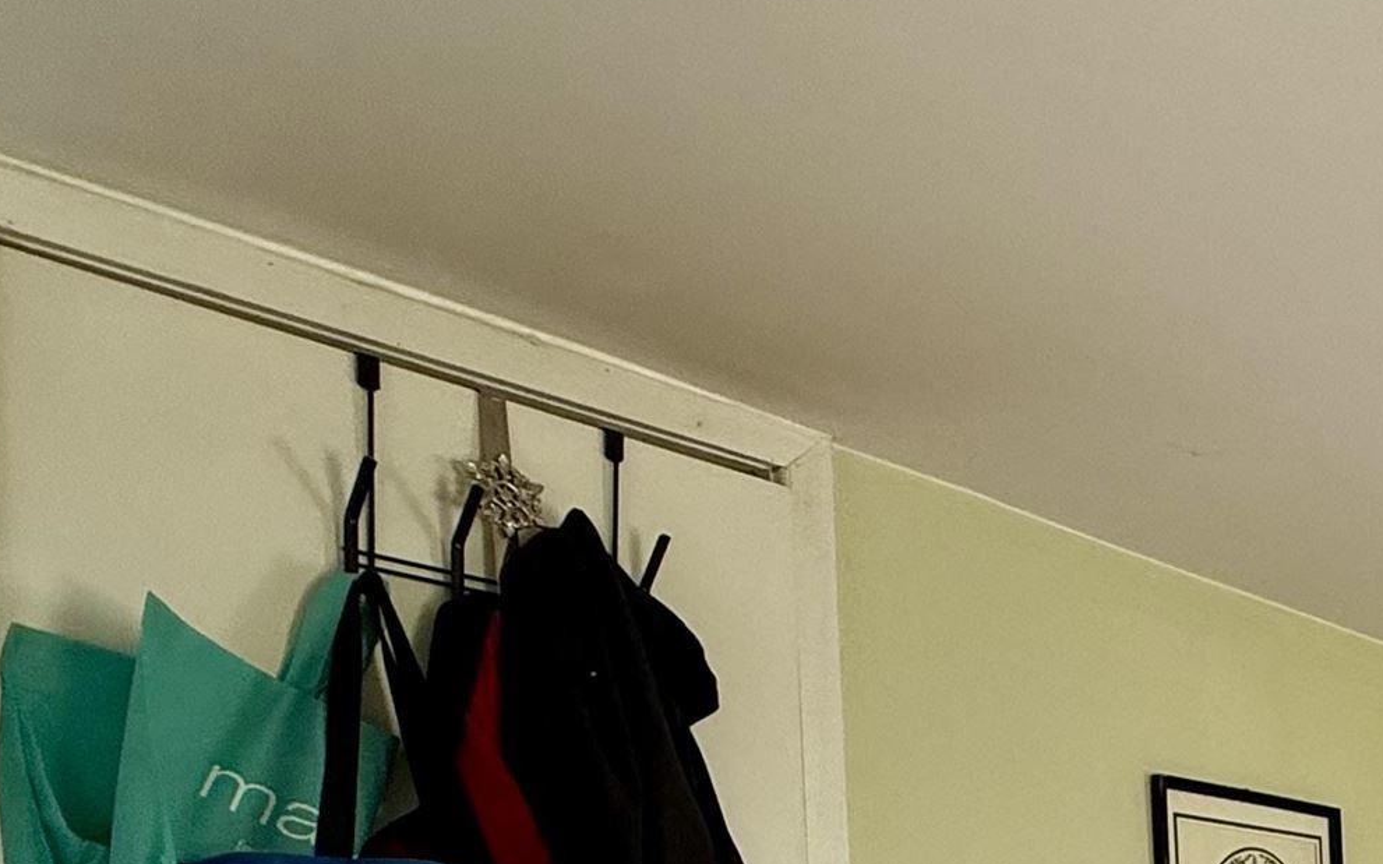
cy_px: 1096
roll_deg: +1.5
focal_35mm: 46
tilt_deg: +0.1
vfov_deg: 24.7
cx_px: 1859
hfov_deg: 31.6
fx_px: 1734
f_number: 2.2
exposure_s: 1/99
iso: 125
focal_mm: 2.22
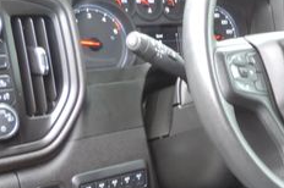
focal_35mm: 69
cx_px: 285
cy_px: 140
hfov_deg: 27.6
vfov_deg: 19.5
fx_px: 544
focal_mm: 4.3
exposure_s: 1/30
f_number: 3
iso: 360
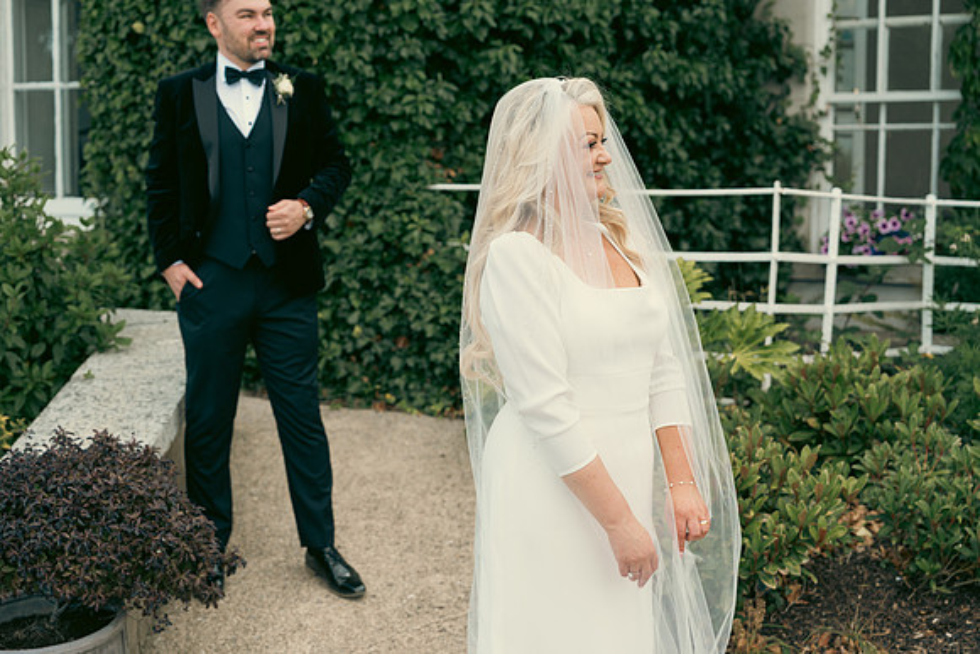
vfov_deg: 22.3
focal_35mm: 61
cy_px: 327
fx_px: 1661
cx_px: 490
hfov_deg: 32.9
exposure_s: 1/400
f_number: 3.5
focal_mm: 61
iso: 125
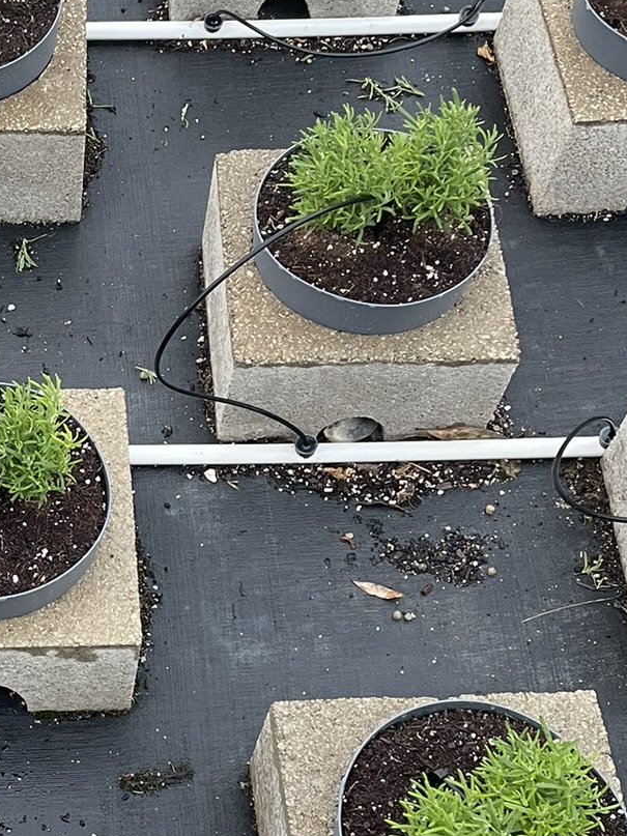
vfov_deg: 29.3
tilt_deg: -60.8
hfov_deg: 21.1
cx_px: -61
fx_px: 1594
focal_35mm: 66
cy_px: 534
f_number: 1.6
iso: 125
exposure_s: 1/60
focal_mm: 4.2
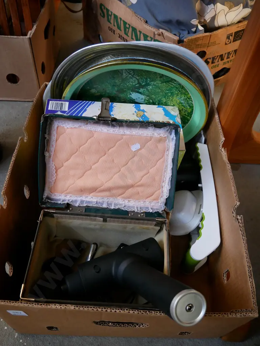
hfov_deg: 46.8
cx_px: 130
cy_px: 173
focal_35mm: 30
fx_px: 300
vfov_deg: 60.0
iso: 1000
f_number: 4
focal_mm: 15
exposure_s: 1/60
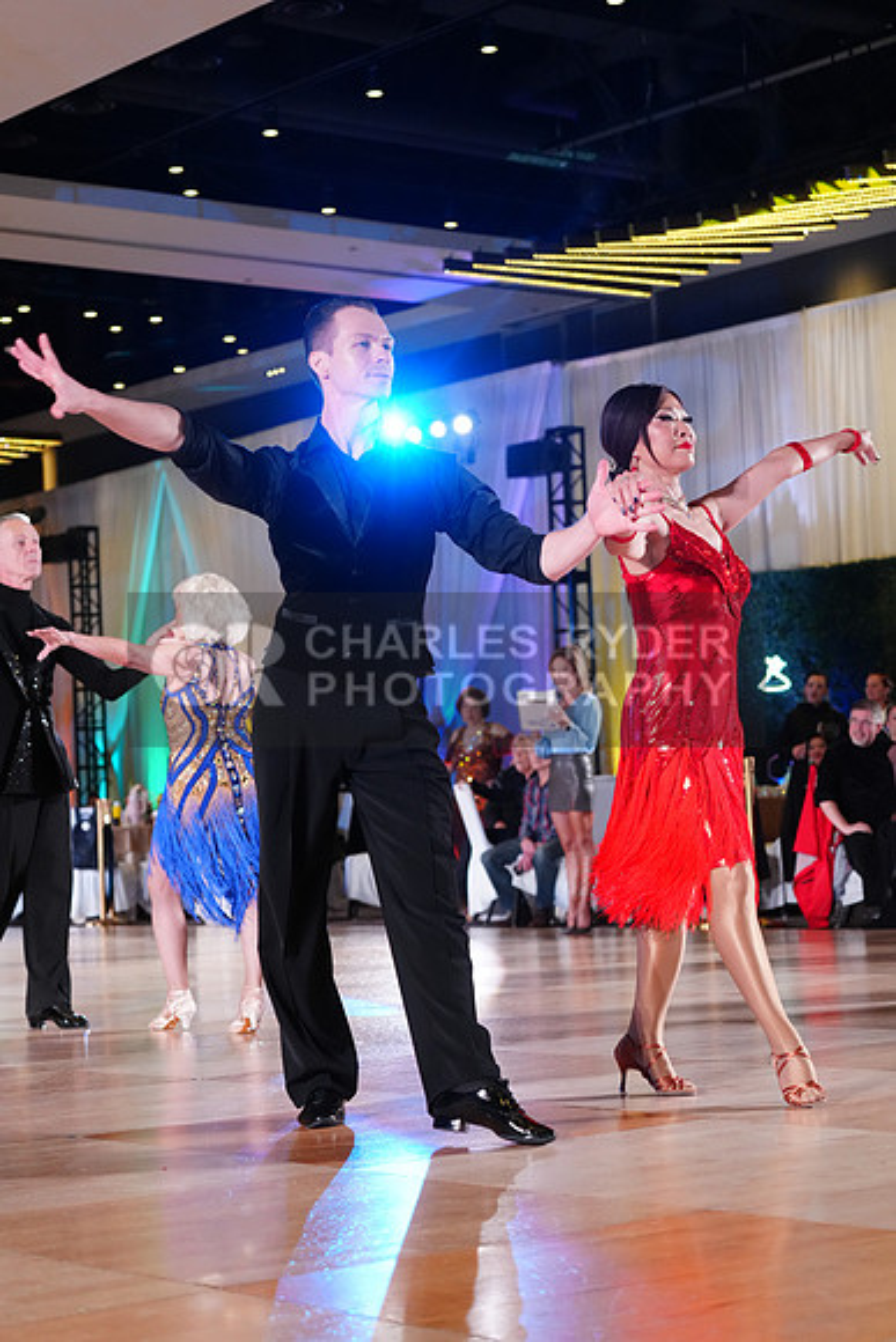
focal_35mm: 70
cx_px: 448
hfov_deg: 19.5
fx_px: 2612
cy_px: 671
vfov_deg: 28.8
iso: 4000
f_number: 4.5
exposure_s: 1/320
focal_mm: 70
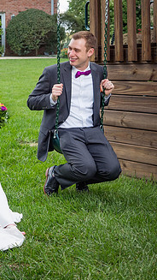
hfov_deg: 13.6
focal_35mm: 85
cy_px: 113
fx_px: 629
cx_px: -59
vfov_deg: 25.0
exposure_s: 1/800
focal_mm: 22
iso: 200
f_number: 2.8
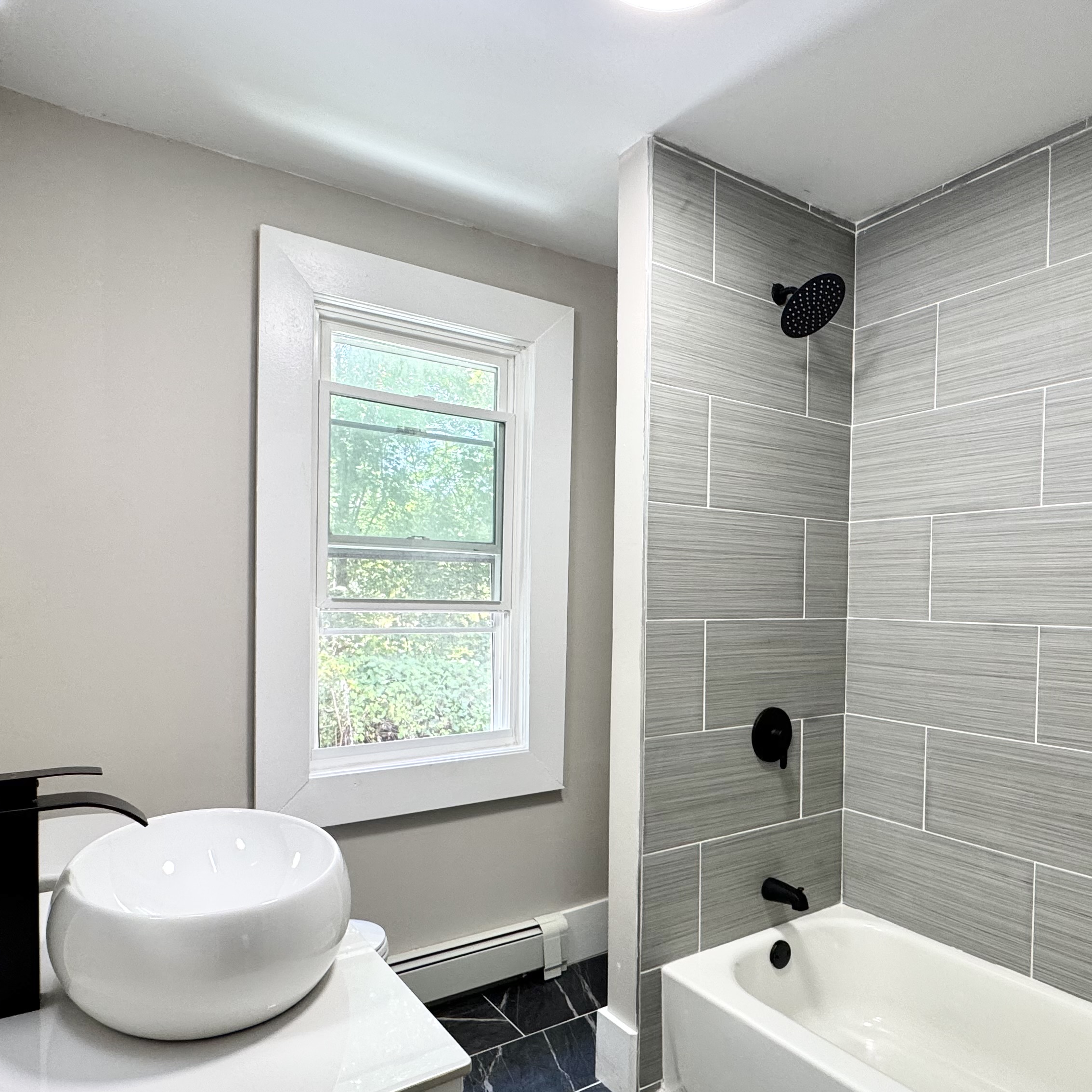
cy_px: 612
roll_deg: -0.6
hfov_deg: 69.3
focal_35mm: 22
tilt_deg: -2.7
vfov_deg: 69.4
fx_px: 785
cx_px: 617
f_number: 2.2
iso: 160
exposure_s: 1/120
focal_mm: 2.22
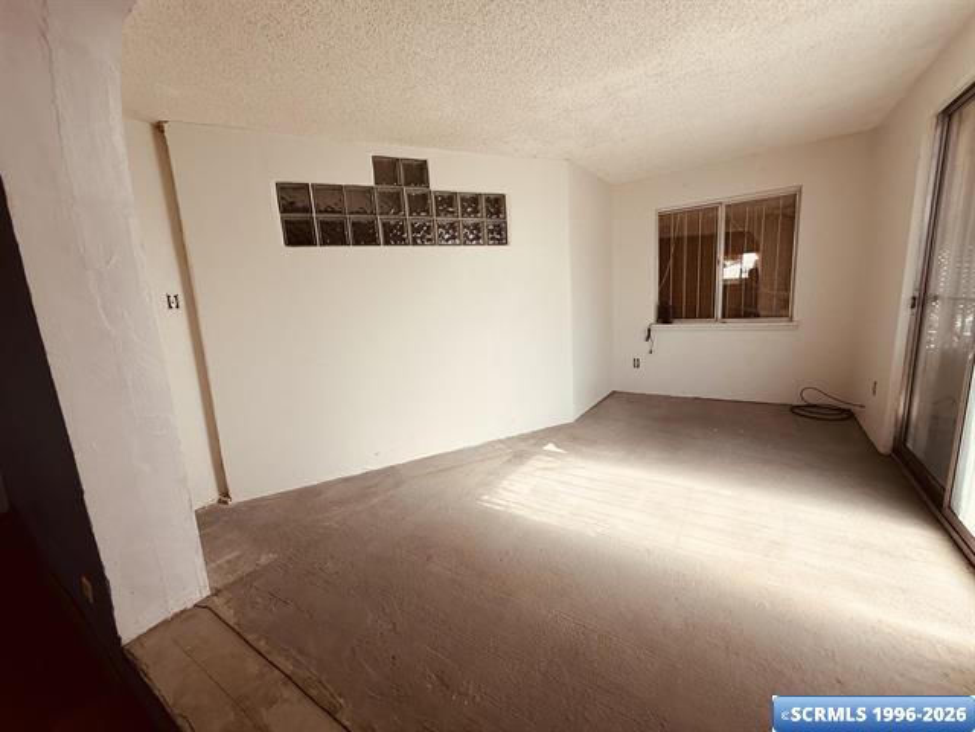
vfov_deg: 85.7
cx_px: 488
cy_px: 366
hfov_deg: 102.1
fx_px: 394
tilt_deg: -10.1
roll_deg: +3.4
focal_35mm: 14
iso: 50
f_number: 2.2
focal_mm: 2.22
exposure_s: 1/271
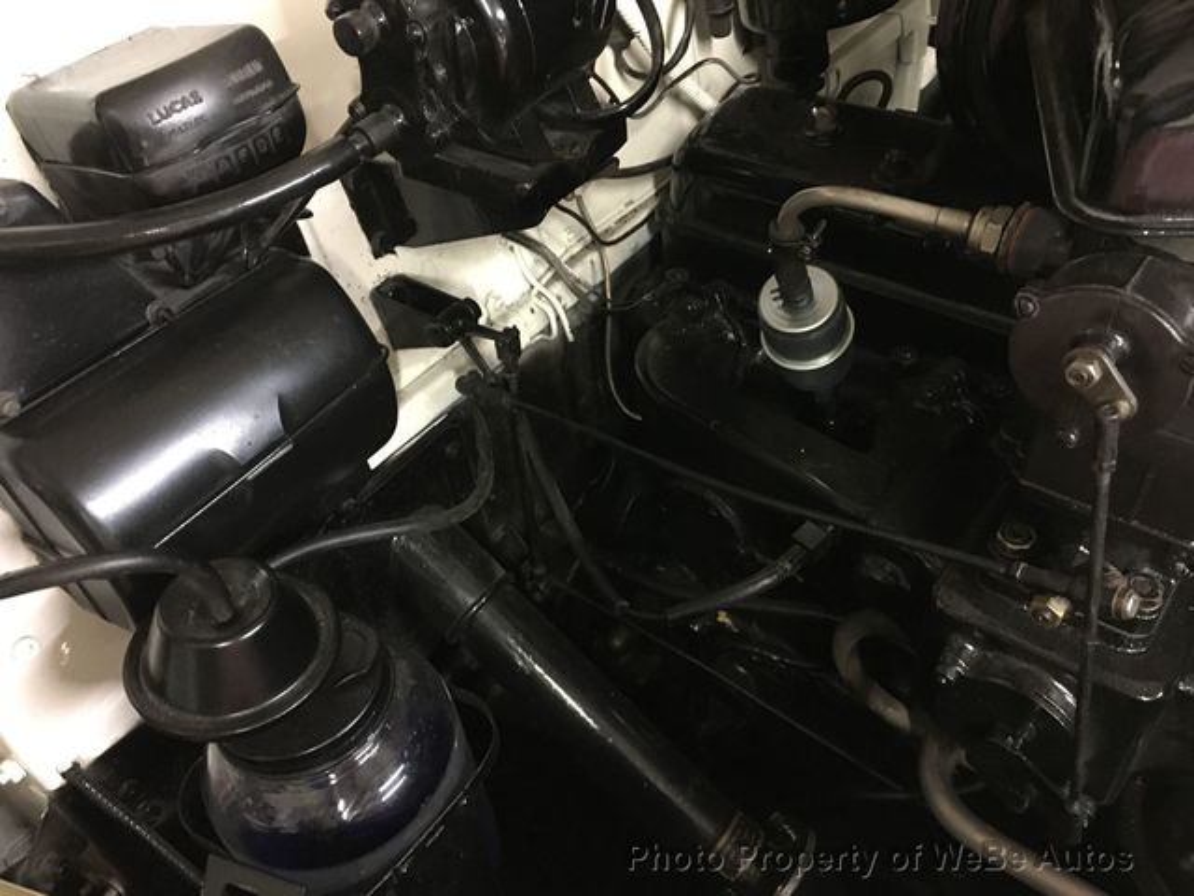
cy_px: 448
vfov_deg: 48.2
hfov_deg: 61.7
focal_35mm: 29
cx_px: 597
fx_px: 1000
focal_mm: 4.15
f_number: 2.2
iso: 400
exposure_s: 1/15
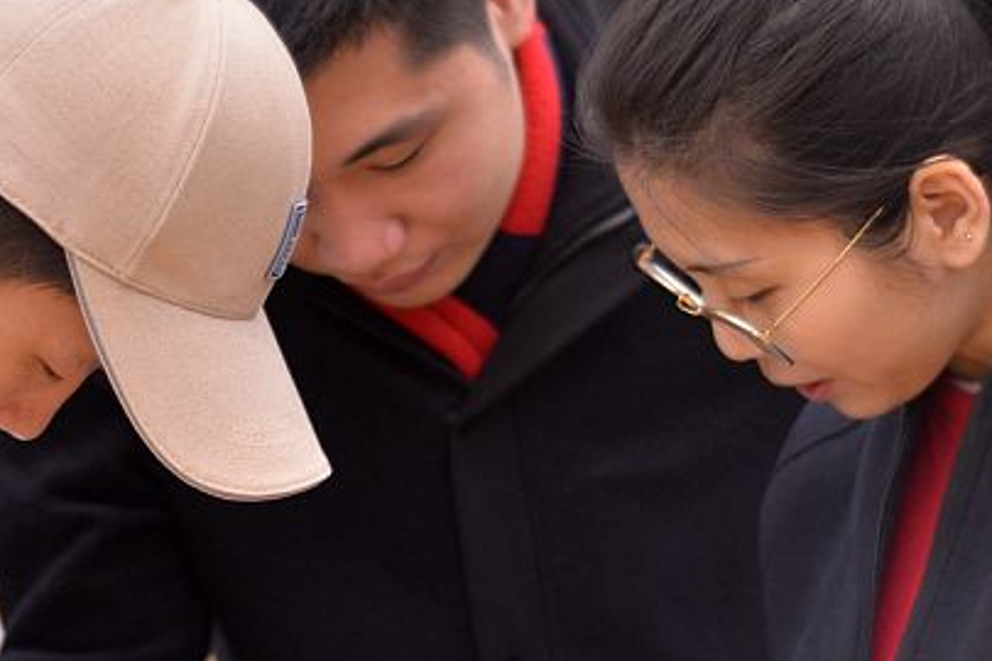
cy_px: 570
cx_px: 247
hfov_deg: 13.8
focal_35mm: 148
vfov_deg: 9.2
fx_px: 4078
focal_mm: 50
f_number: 1.8
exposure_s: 1/320
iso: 800
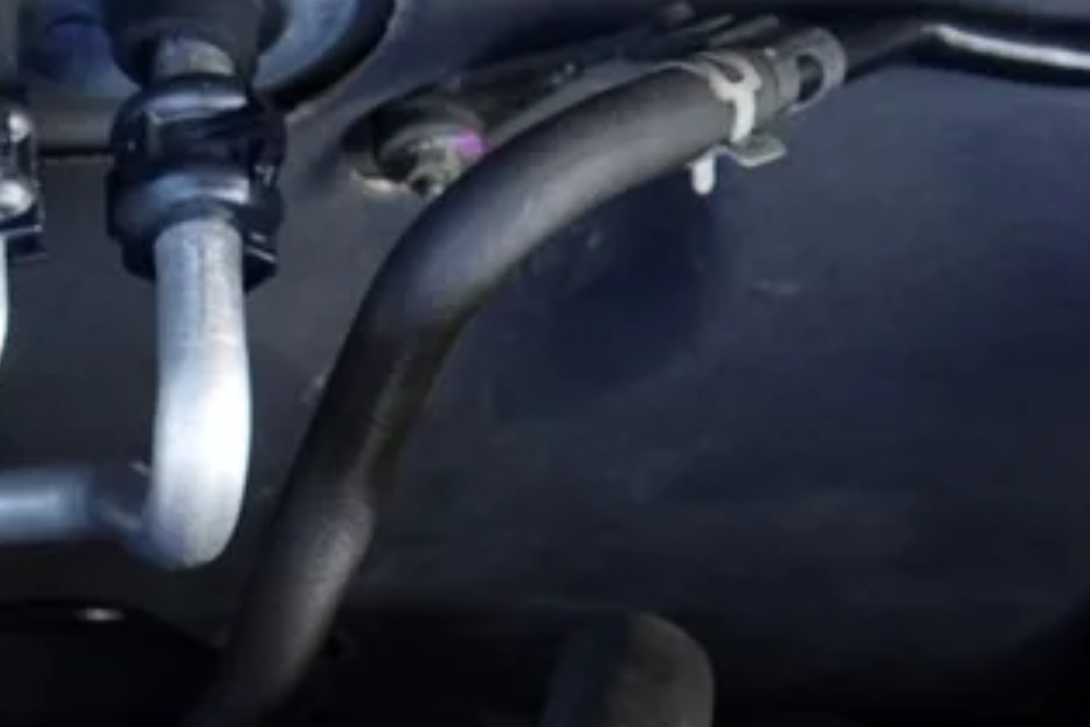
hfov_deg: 15.9
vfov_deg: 12.1
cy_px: 751
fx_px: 3391
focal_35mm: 112
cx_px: -773
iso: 100
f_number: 2.8
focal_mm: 10.8
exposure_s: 1/30
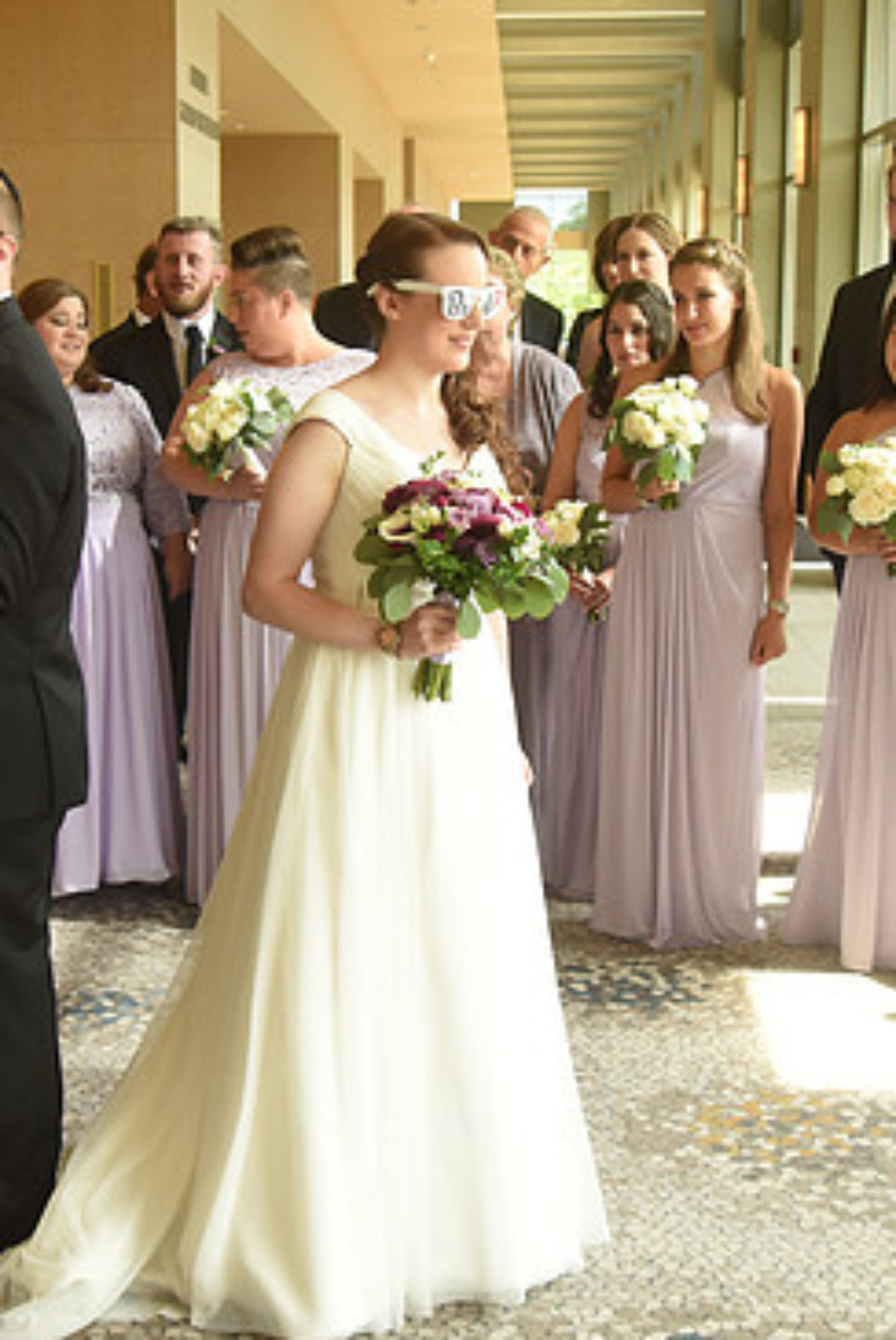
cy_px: 648
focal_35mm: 54
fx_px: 2012
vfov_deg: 36.8
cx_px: 389
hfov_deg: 25.1
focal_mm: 34
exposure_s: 1/250
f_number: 5.6
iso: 1250
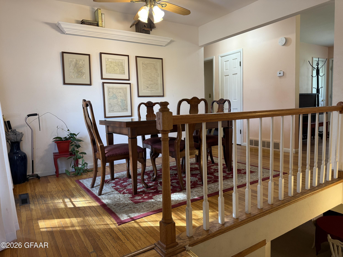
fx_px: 238
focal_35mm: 24
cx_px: 172
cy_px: 128
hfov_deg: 71.6
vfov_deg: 56.8
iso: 200
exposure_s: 1/120
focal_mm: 6.76
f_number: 1.78
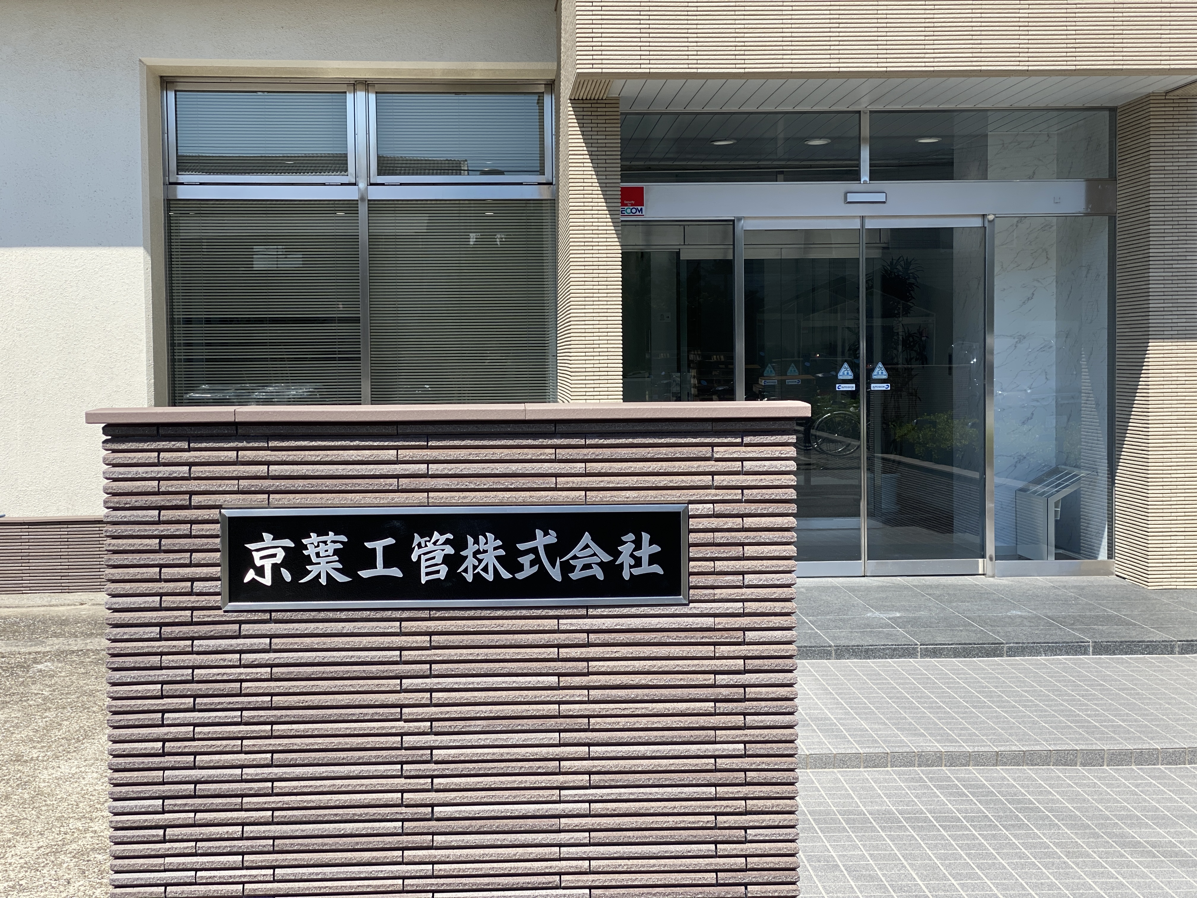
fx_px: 1798
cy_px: 449
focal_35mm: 52
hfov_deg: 36.8
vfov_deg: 28.0
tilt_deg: -3.6
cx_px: 598
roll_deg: +0.5
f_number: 2
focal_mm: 6
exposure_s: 1/905
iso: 20
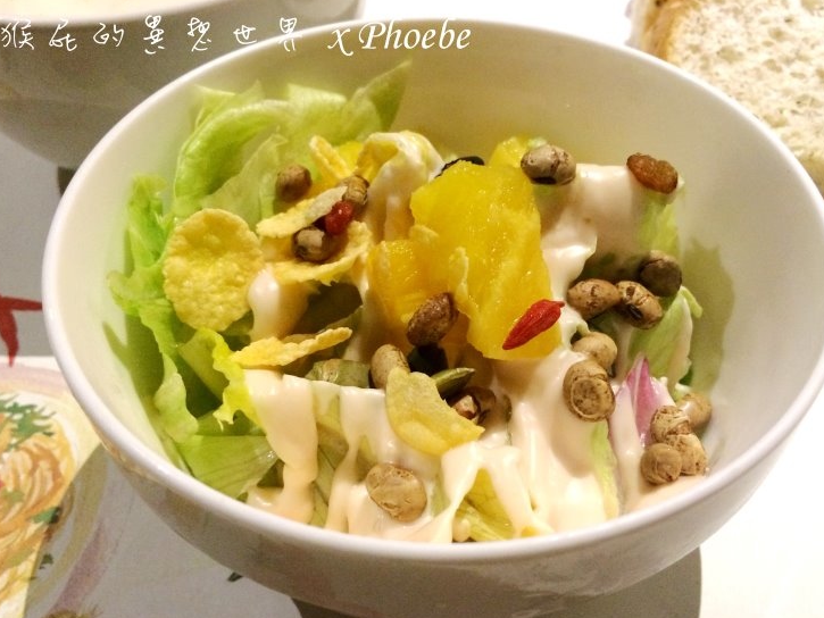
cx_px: 431
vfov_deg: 44.1
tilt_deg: -47.8
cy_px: 336
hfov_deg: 56.8
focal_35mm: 32
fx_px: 762
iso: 200
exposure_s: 1/30
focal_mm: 4.15
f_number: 2.2
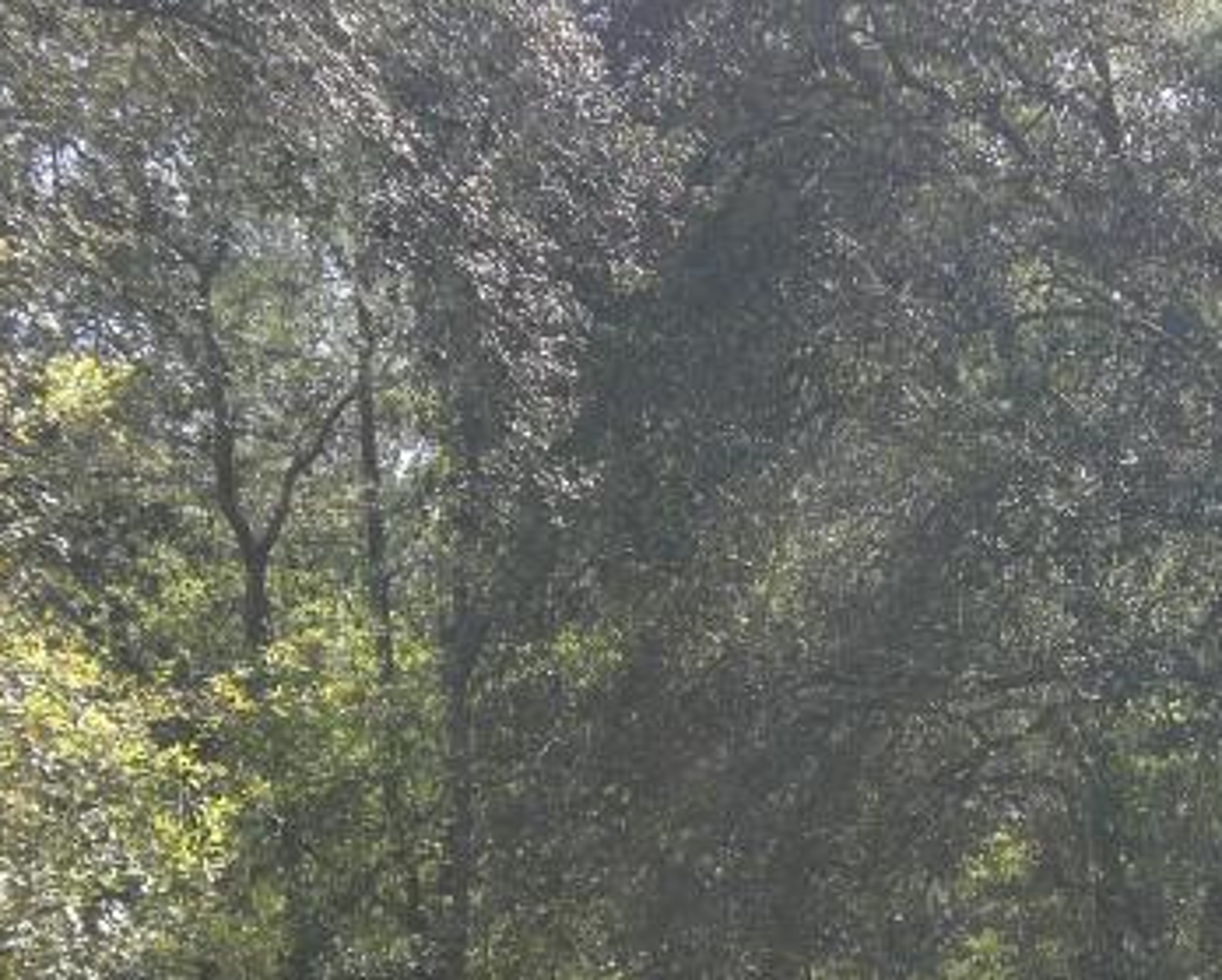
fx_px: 5647
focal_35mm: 156
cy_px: 783
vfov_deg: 9.9
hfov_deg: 12.3
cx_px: 997
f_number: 5
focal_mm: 14.49
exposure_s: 1/125
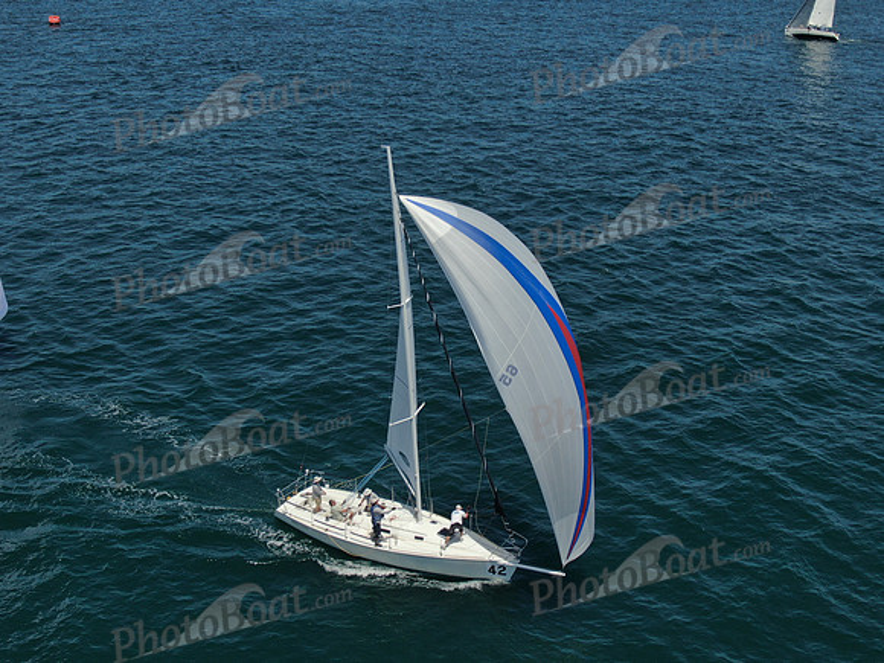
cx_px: 442
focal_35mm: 48
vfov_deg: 30.3
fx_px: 1226
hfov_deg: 39.7
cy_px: 332
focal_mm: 8.6
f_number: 3.8
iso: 100
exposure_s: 1/1250
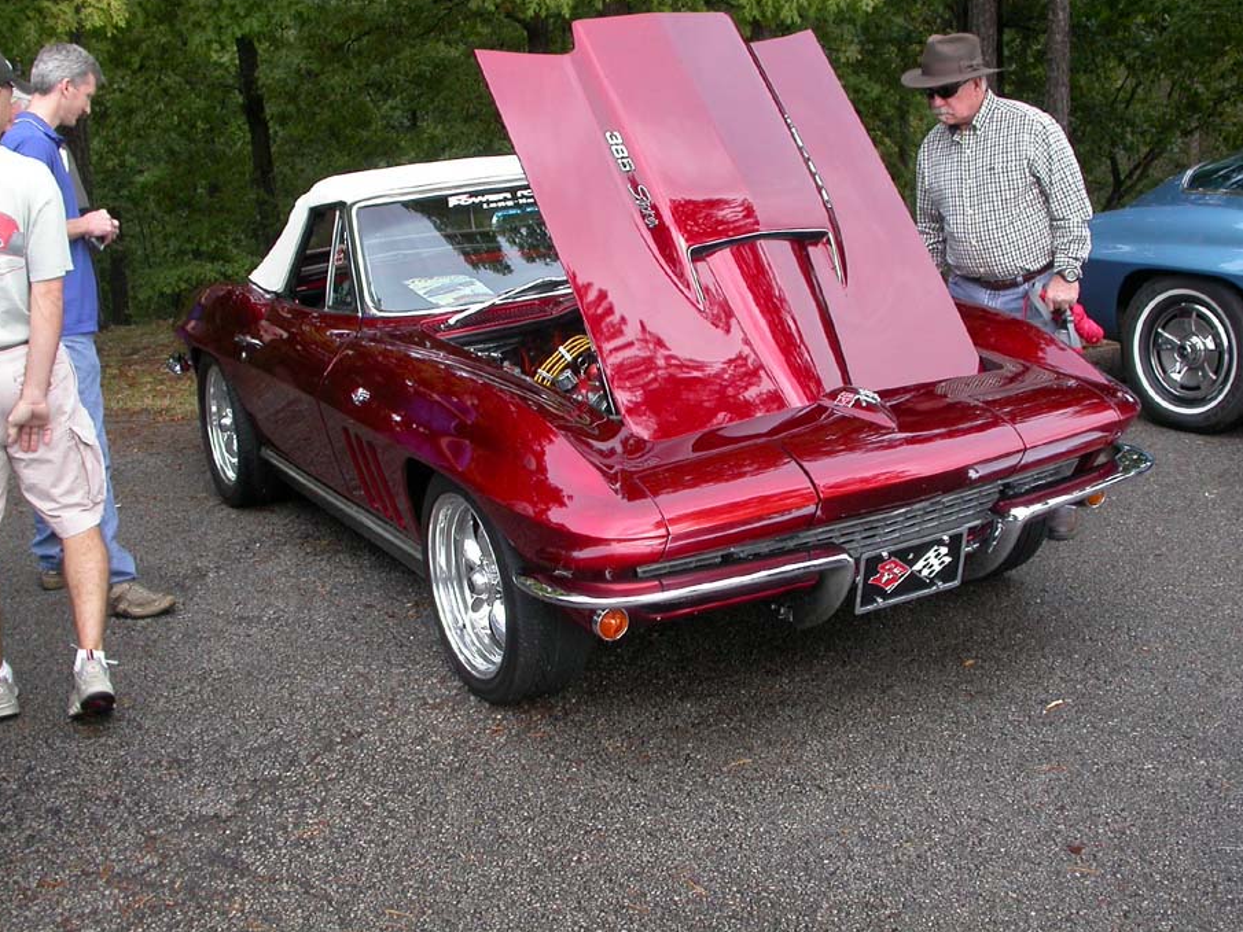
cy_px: 408
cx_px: 628
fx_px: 1544
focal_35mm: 43
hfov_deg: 43.8
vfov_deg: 33.6
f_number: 4.7
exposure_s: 1/127
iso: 100
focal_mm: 7.85
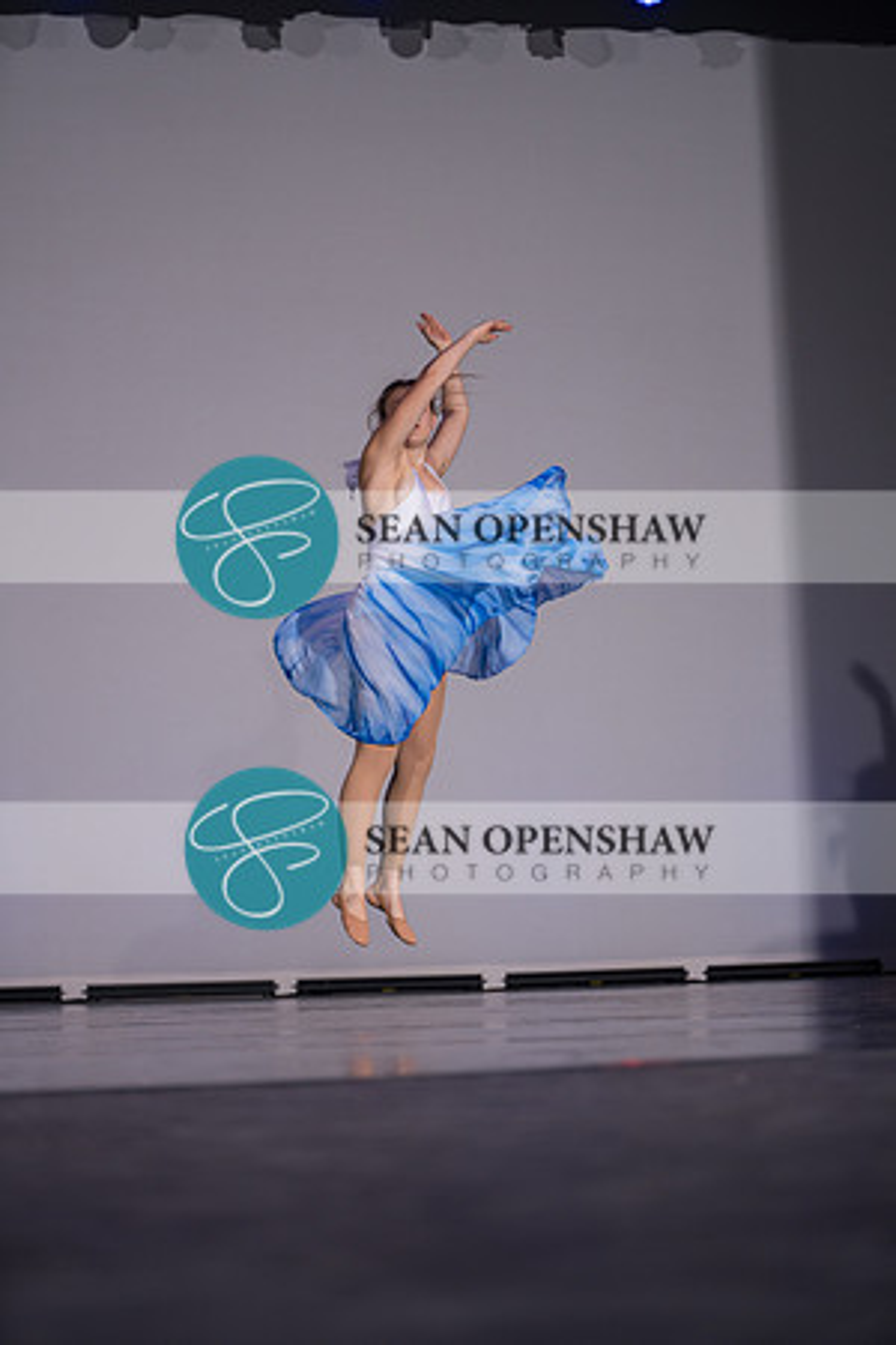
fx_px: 2613
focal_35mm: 70
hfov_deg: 19.5
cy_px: 672
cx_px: 448
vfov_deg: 28.8
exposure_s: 1/500
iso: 400
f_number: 2.8
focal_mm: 70
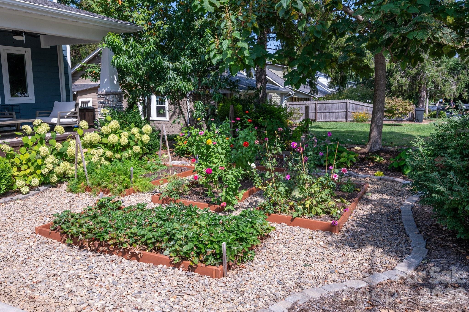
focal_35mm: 30
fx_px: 391
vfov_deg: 43.5
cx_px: 234
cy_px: 156
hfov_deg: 62.0
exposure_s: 1/400
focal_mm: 30
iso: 200
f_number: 8
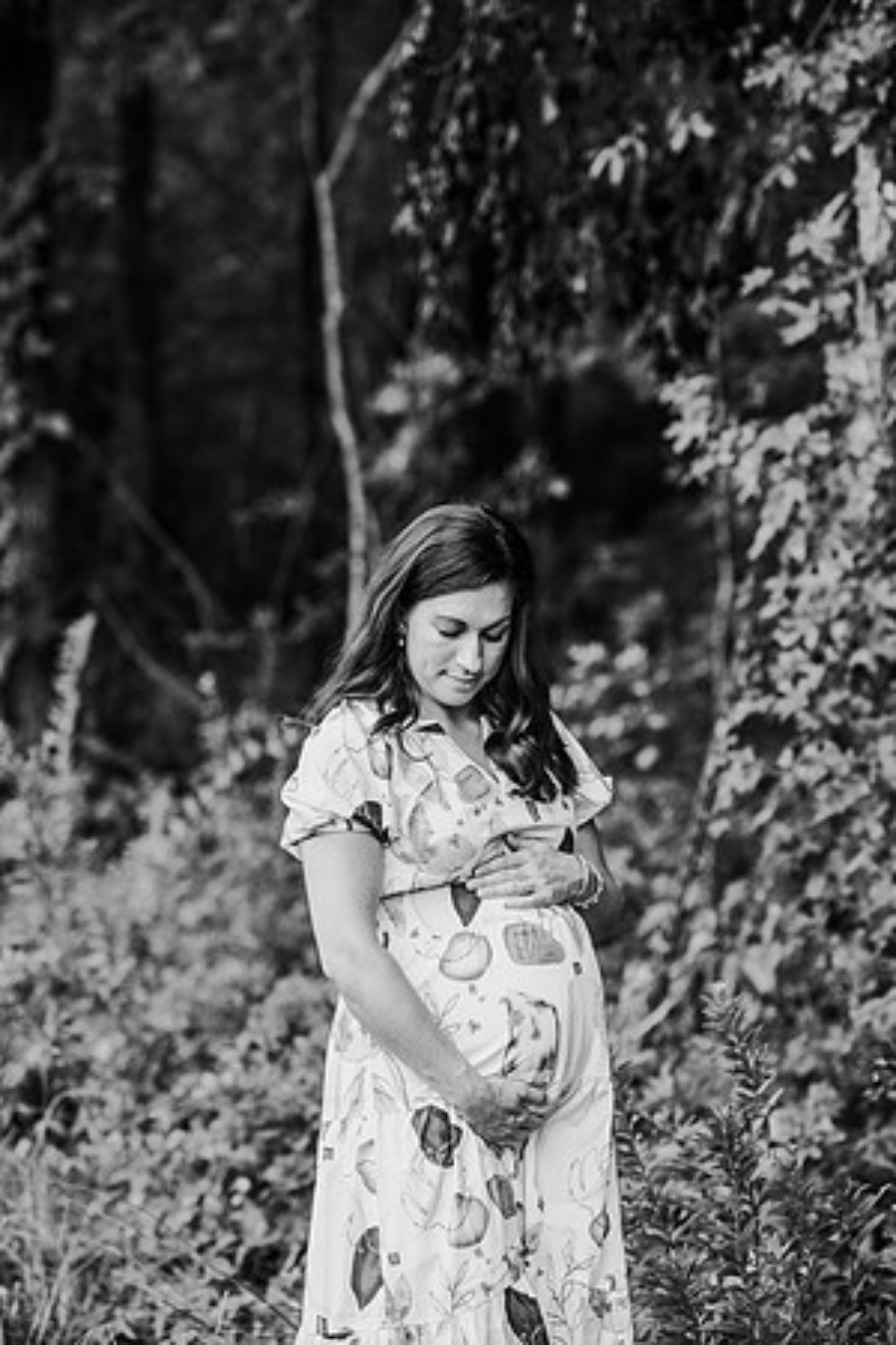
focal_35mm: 85
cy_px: 672
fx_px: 3173
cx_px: 448
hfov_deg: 16.1
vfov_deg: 23.9
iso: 320
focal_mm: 85
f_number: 2.5
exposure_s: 1/200
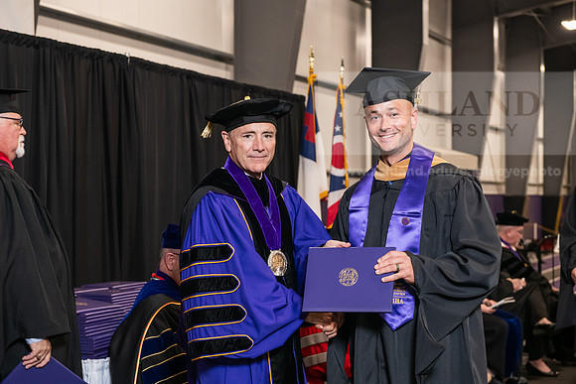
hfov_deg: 32.4
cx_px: 288
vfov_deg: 21.9
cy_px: 192
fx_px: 992
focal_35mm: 62
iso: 2000
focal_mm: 62
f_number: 5
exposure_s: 1/125
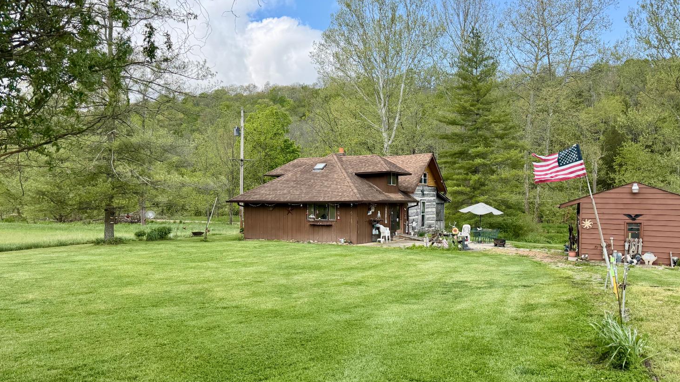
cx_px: 342
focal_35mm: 27
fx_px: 487
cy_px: 213
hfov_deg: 69.9
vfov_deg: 42.8
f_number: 1.78
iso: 100
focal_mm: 6.76
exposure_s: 1/2232
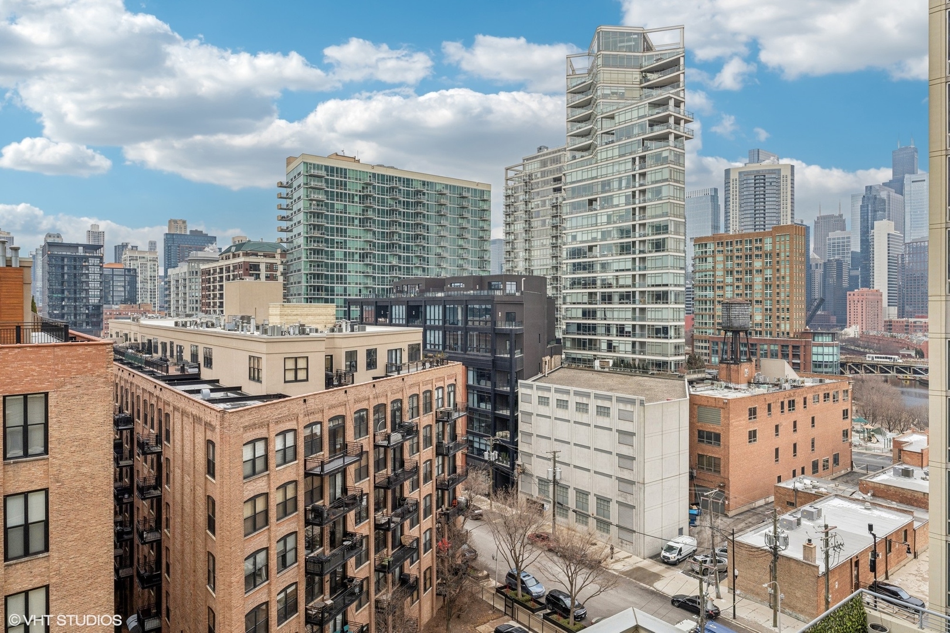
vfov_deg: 55.1
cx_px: 475
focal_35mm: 23
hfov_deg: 76.1
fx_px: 607
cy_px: 316
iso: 320
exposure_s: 1/250
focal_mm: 23
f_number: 8
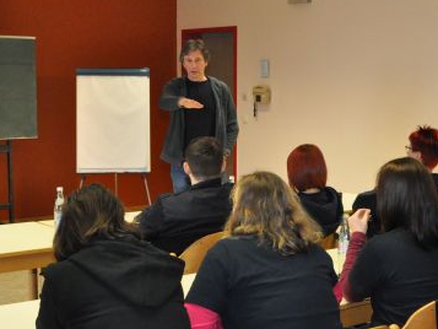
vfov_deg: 23.3
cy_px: 192
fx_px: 797
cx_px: 282
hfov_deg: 30.5
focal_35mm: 63
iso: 3200
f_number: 8
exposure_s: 1/80
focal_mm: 26
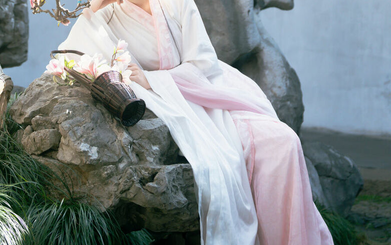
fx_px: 1535
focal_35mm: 144
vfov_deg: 9.0
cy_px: -82
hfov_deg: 14.5
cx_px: 146
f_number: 2.8
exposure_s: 1/1250
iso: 640
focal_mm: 70
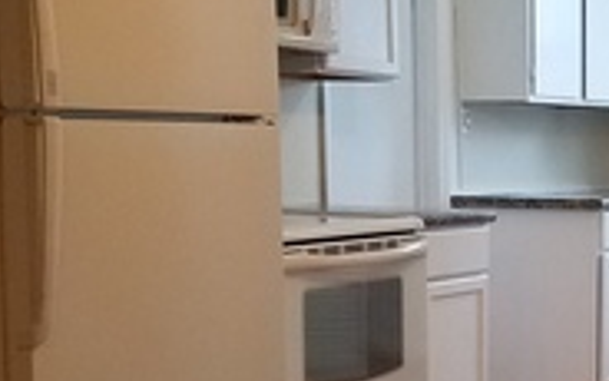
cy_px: 239
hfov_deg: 19.9
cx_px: 794
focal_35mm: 96
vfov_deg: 13.6
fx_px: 1593
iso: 200
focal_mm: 4.2
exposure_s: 1/60
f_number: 1.7
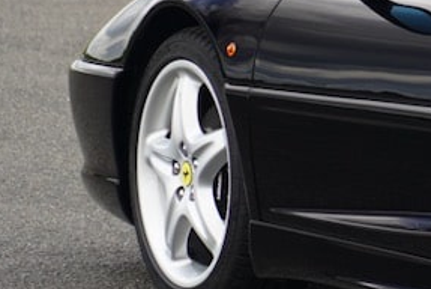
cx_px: 928
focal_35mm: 468
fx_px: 5609
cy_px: -75
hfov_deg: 4.3
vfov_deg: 2.9
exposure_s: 1/125
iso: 160
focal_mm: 105
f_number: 4
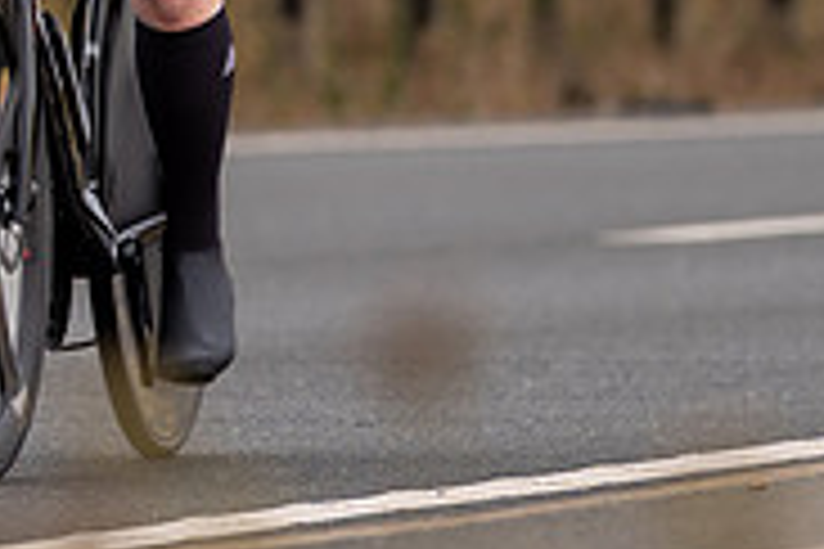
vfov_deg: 1.2
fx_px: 25336
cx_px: -138
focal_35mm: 1107
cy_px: -158
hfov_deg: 1.9
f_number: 2.8
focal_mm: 182
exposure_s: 1/800
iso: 100
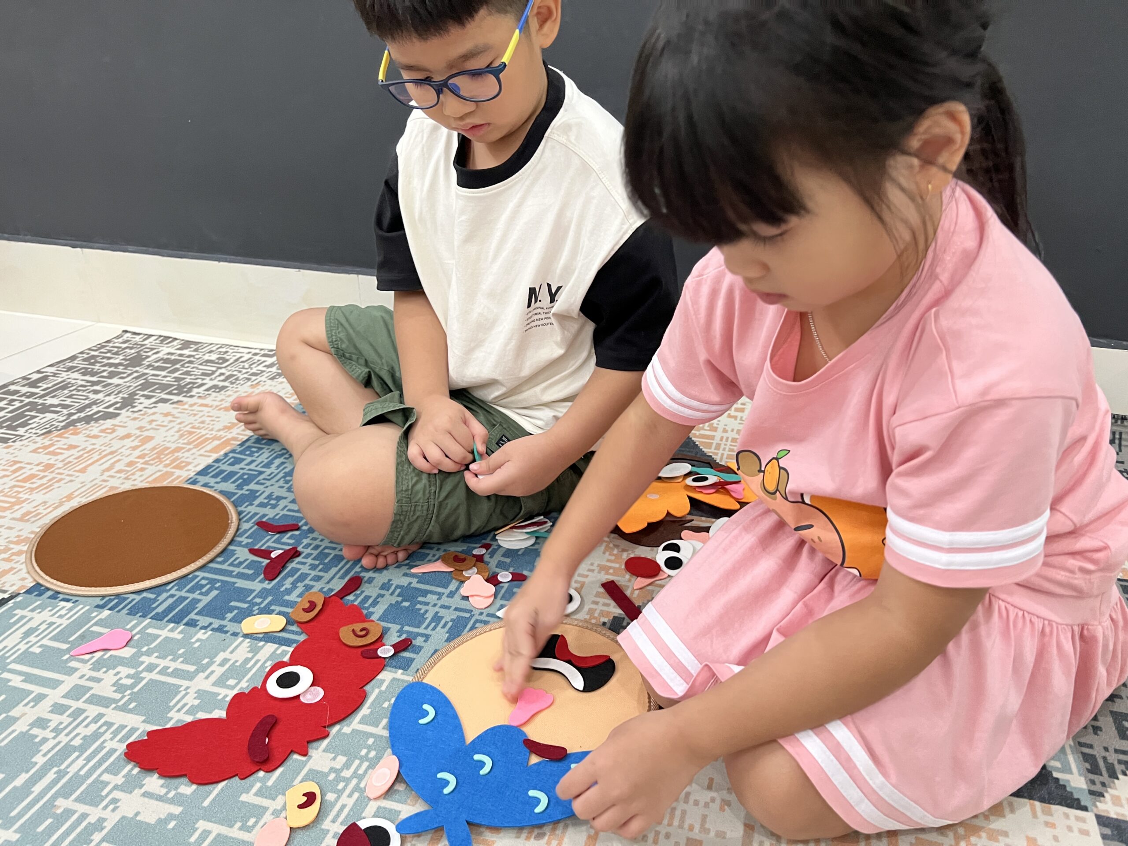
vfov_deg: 53.1
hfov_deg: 67.3
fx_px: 847
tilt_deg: -23.3
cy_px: 423
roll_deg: -2.9
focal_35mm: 26
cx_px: 564
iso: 250
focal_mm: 5.7
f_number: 1.5
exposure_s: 1/60
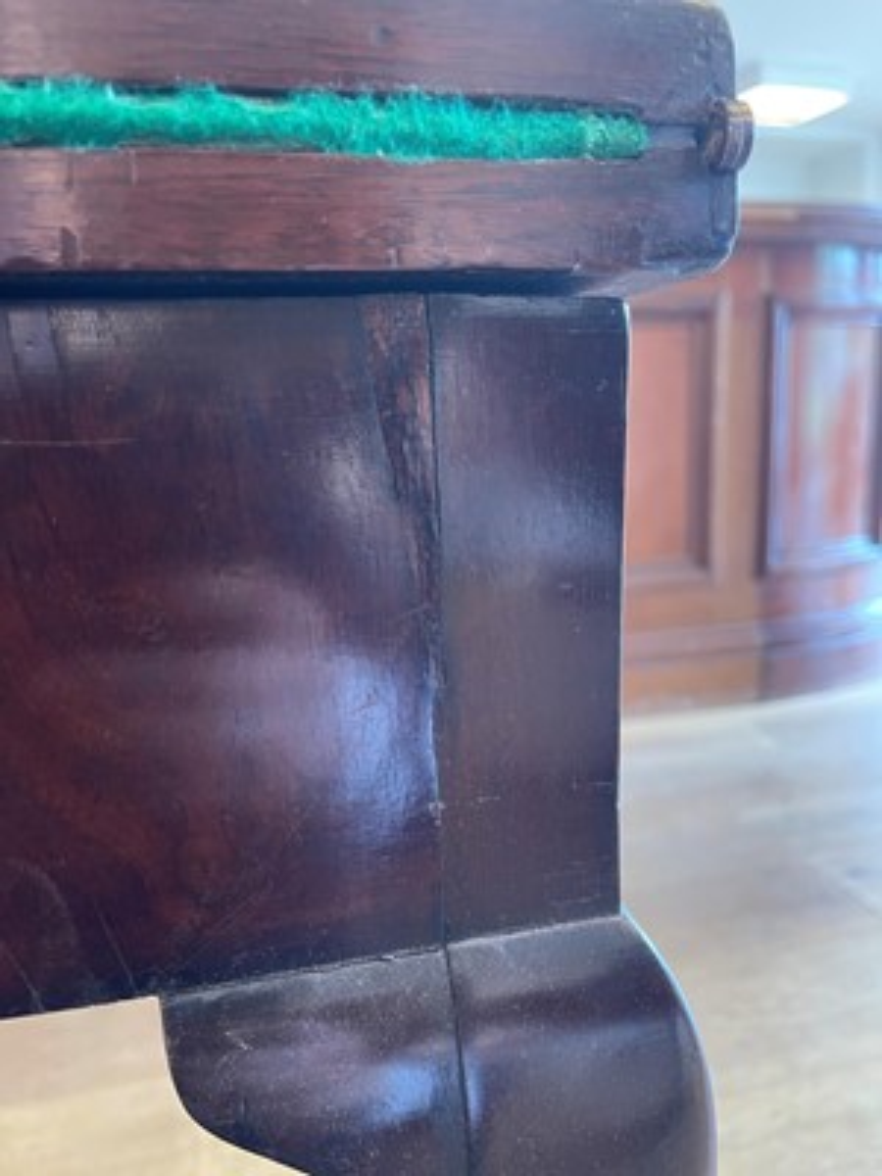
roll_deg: +2.7
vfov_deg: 69.4
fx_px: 849
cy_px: 588
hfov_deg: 54.9
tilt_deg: -10.1
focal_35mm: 25
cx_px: 441
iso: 500
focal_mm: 5.1
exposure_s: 1/50
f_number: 1.6
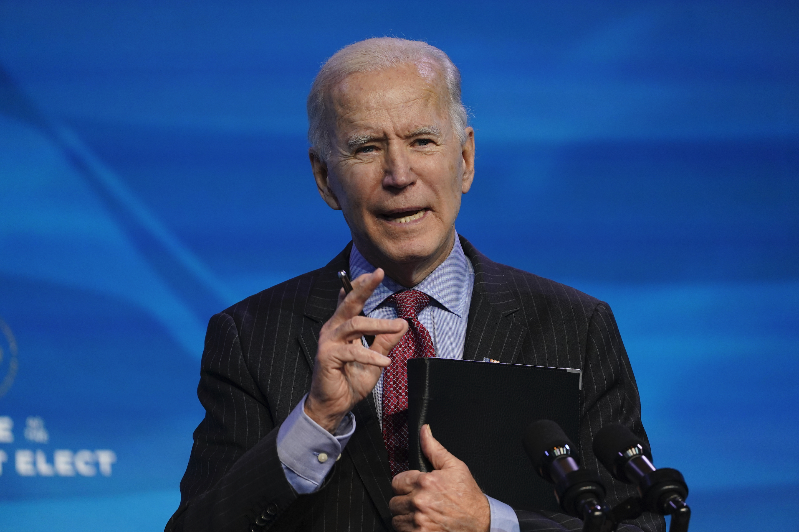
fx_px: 8877
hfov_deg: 5.2
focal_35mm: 400
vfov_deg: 3.4
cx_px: 400
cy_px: 266
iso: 2000
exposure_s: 1/200
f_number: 5.6
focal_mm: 400
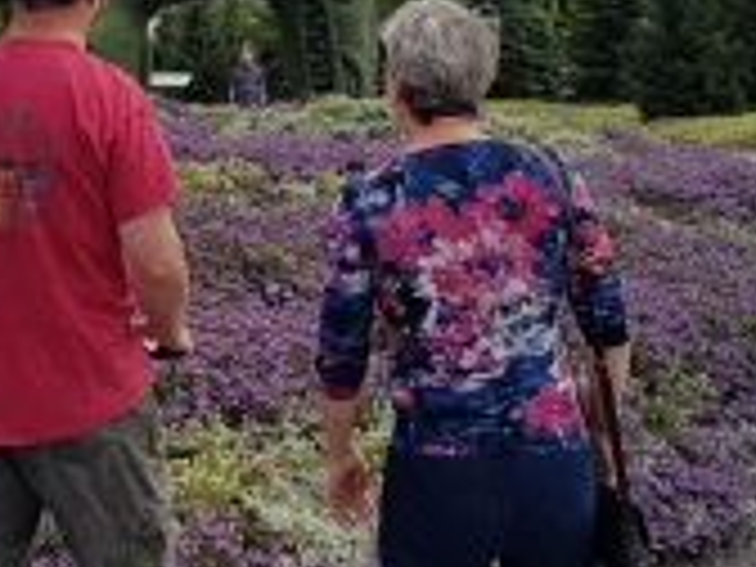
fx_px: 1354
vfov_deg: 22.6
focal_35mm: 62
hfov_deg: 31.0
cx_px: 252
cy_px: -18
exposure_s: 1/3640
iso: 50
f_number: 1.7
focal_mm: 4.2
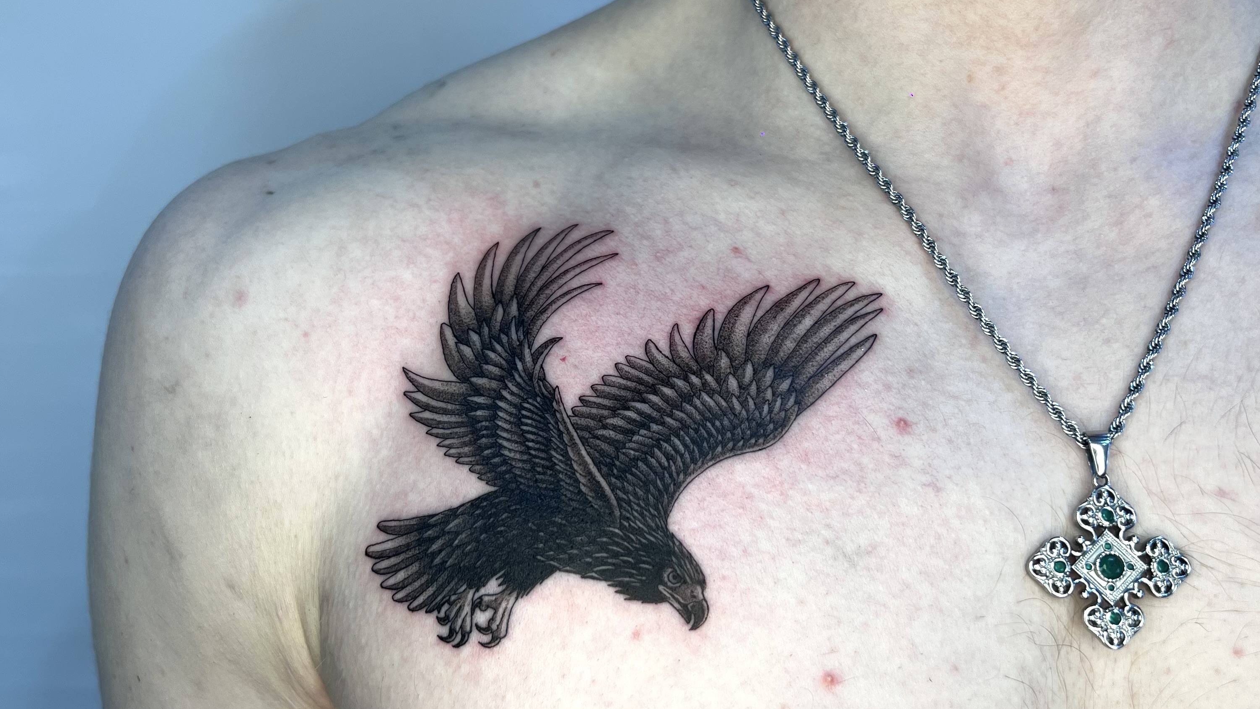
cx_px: 627
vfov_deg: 31.2
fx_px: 1270
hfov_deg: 52.8
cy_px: 358
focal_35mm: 38
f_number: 1.5
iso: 40
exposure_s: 1/100
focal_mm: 5.7
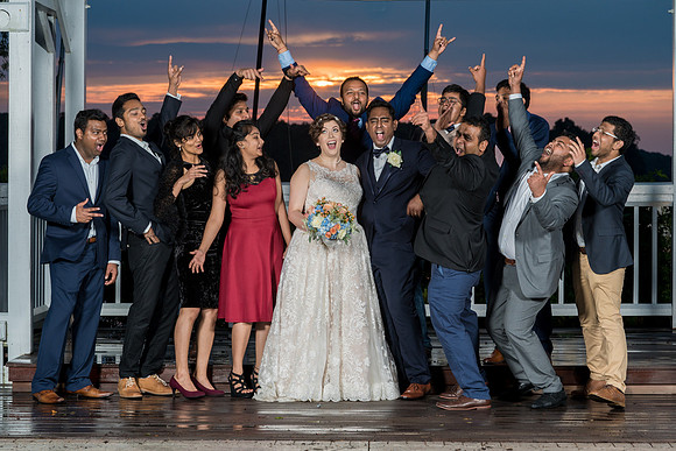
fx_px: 2122
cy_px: 205
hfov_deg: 18.1
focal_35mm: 113
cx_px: 346
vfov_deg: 12.1
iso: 160
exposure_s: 1/200
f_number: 8
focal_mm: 100
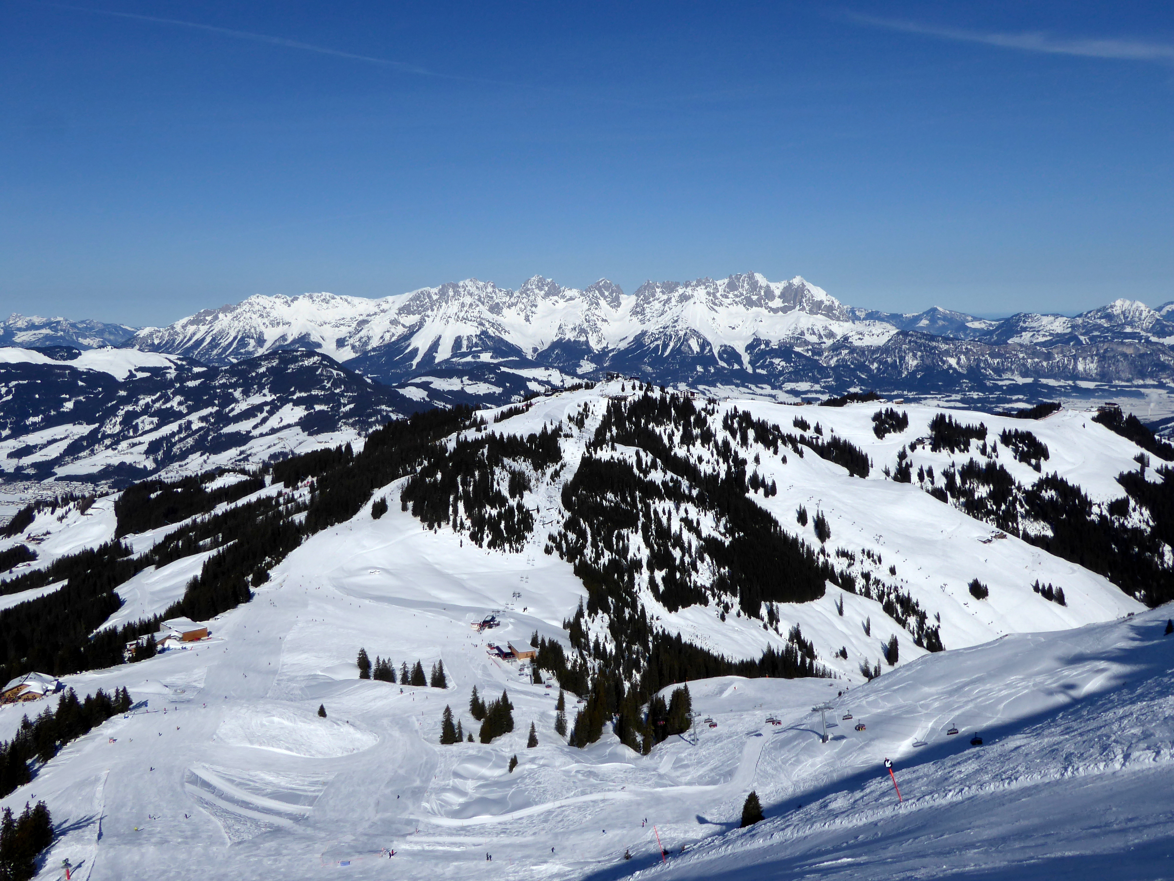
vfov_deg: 41.8
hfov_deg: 54.0
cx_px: 587
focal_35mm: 34
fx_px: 1153
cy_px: 440
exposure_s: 1/2000
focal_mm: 5.8
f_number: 4.5
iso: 80
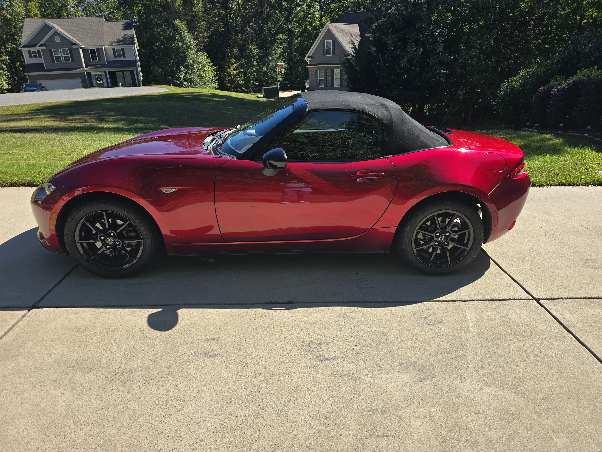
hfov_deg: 73.9
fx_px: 400
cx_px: 301
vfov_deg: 58.9
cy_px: 226
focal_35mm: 23
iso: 12
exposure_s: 1/487
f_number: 1.7
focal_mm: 6.3
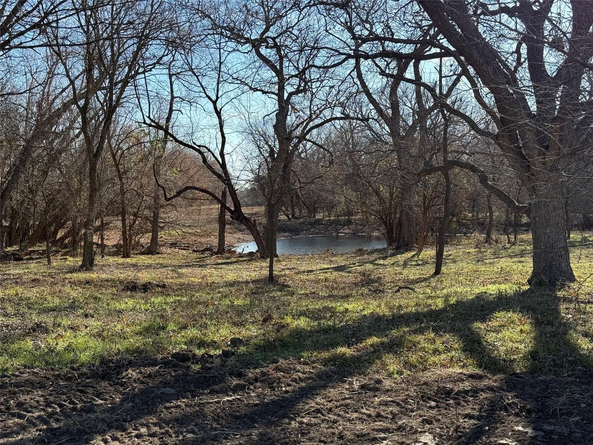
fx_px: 822
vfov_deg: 30.3
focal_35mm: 48
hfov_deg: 39.7
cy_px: 222
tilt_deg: -2.3
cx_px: 296
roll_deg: +0.5
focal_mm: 6.76
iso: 100
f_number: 1.78
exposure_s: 1/2415
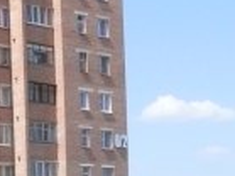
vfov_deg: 10.2
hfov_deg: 12.6
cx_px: -210
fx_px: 956
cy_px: 266
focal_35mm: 141
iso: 400
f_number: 8
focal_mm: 7.4
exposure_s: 1/800
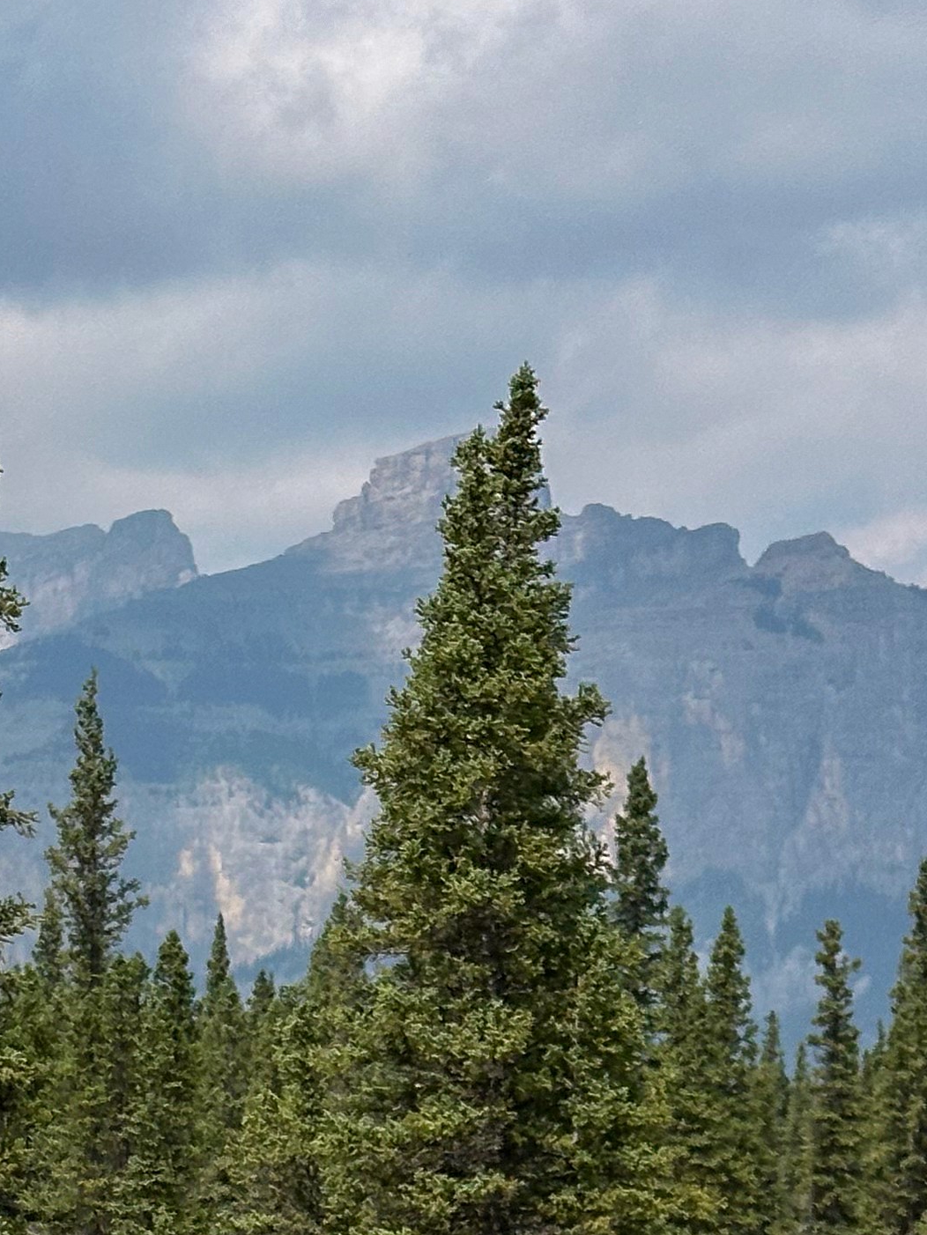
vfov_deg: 13.9
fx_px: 4926
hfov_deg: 10.7
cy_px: 1466
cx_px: 215
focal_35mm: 138
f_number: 1.8
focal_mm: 6.86
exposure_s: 1/4800
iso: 64
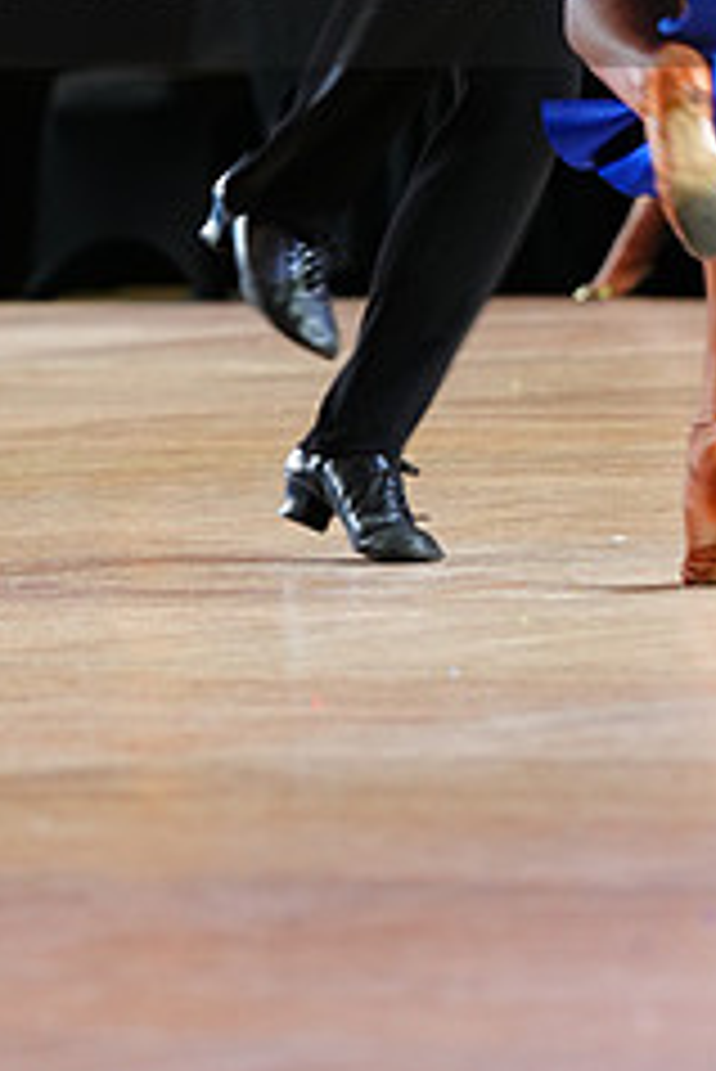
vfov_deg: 4.6
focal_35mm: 444
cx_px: 281
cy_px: -81
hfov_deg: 3.1
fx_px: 13226
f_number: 4
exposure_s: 1/250
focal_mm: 182
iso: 2500
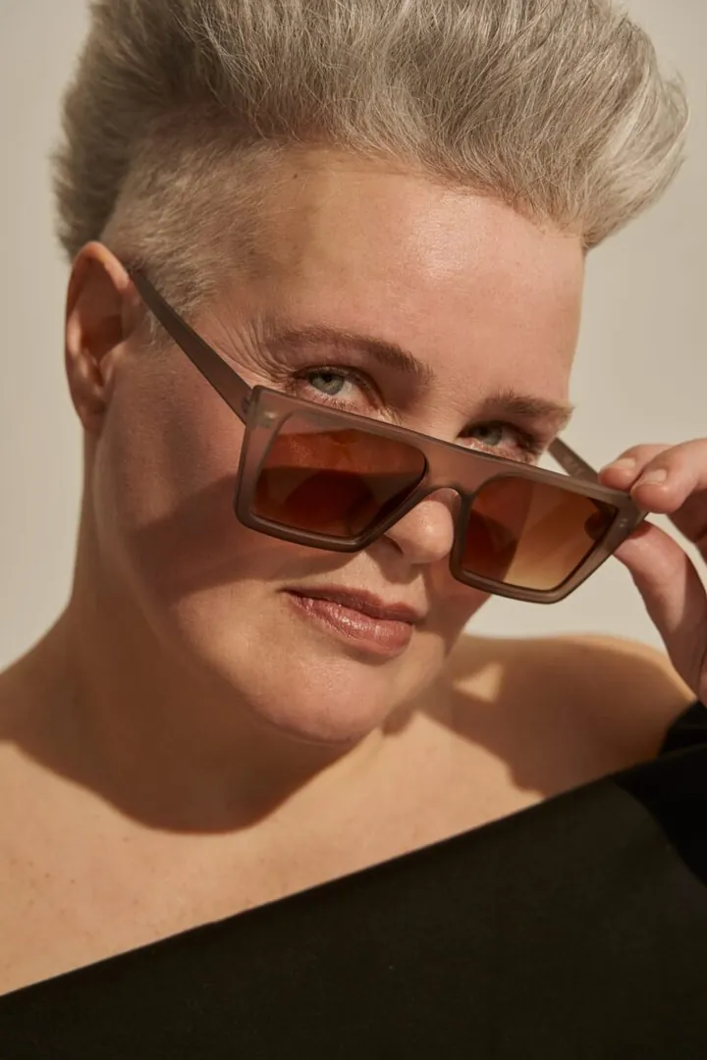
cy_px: 530
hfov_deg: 18.2
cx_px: 354
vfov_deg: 27.0
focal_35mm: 75
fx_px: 2209
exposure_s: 1/161
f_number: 5.6
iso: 160
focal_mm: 75
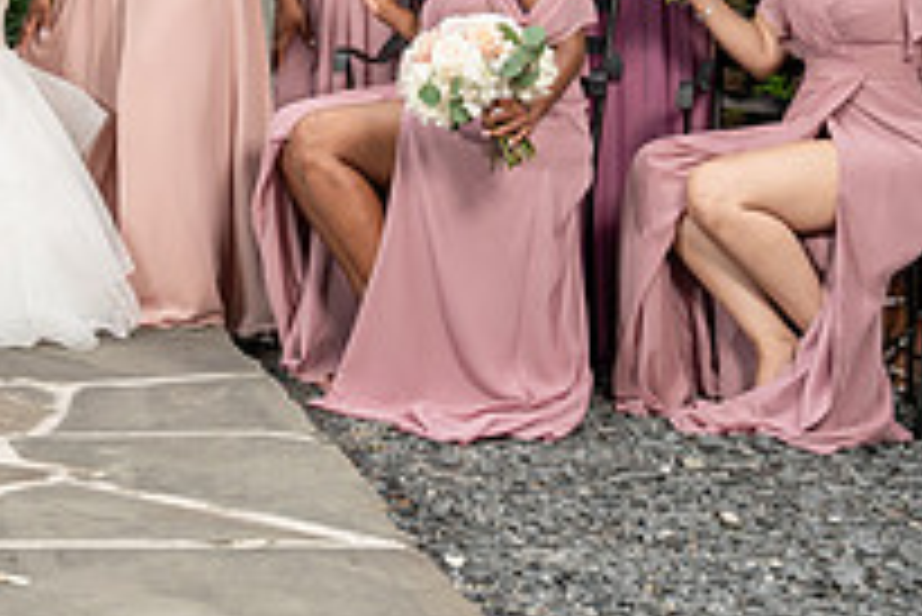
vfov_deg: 11.2
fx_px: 3075
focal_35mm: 120
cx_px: -86
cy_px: -180
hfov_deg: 16.5
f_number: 4
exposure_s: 1/200
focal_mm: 40
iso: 640
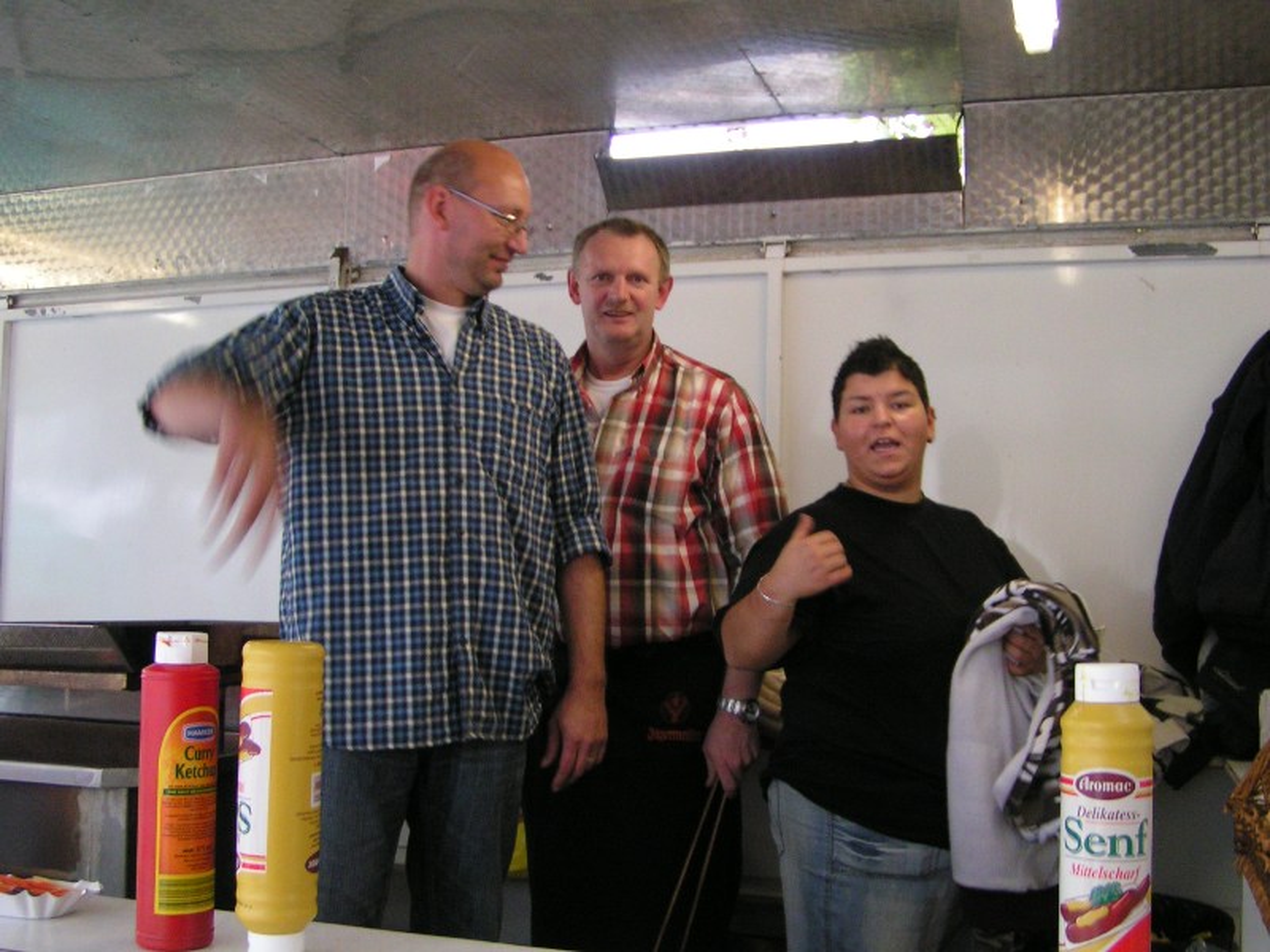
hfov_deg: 49.0
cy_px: 476
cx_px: 635
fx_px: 1394
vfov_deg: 37.7
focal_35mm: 38
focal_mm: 5.8
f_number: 2.8
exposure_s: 1/30
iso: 200
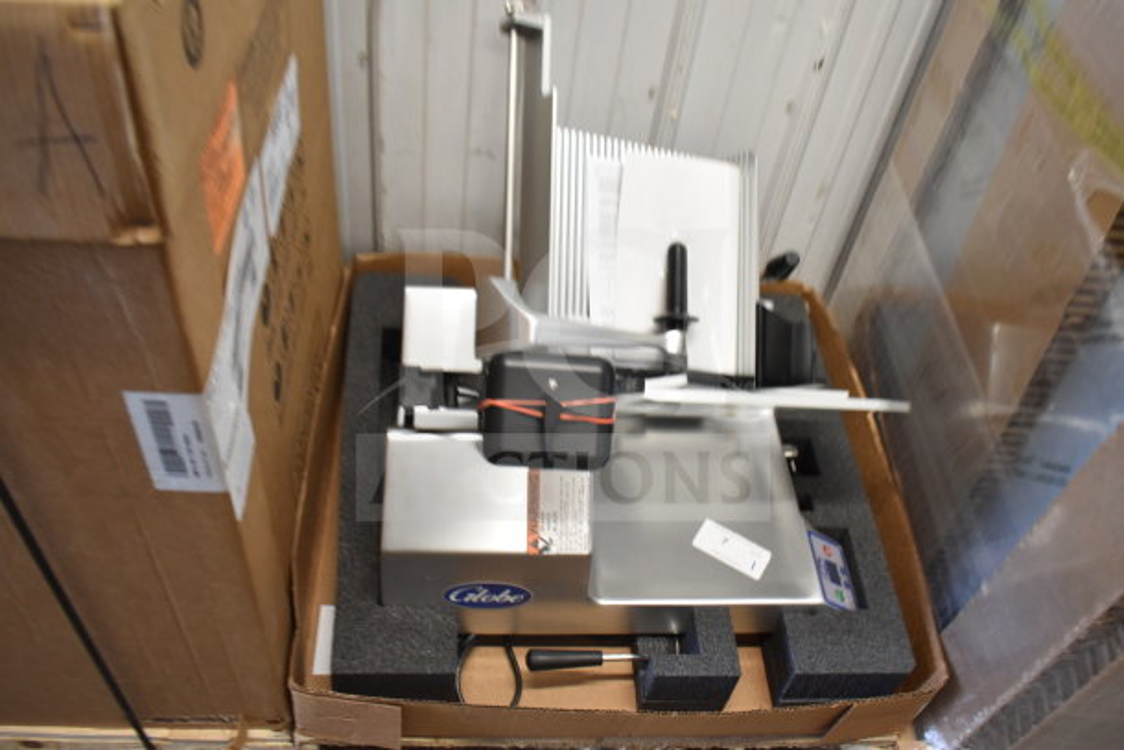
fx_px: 937
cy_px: 375
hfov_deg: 61.9
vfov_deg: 43.6
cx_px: 562
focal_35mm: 30
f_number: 3.5
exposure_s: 1/30
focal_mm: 20
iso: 900
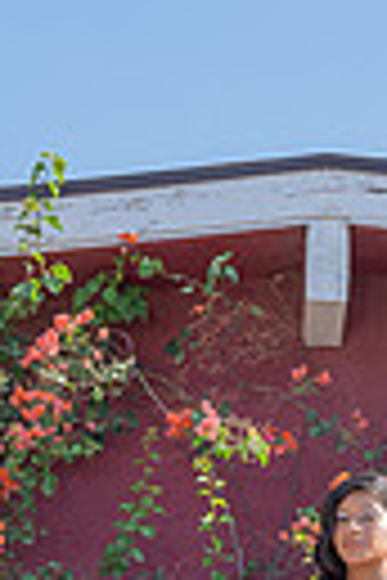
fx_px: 2644
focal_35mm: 164
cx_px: 154
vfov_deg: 11.9
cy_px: 906
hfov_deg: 8.4
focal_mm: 29
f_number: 7.1
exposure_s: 1/200
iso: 125
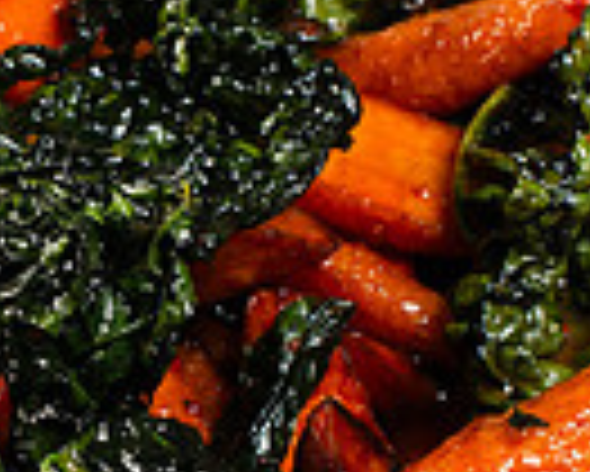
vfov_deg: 6.4
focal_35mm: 241
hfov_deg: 8.0
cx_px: 44
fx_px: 4211
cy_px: 414
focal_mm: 50
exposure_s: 1/200
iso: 200
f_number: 9
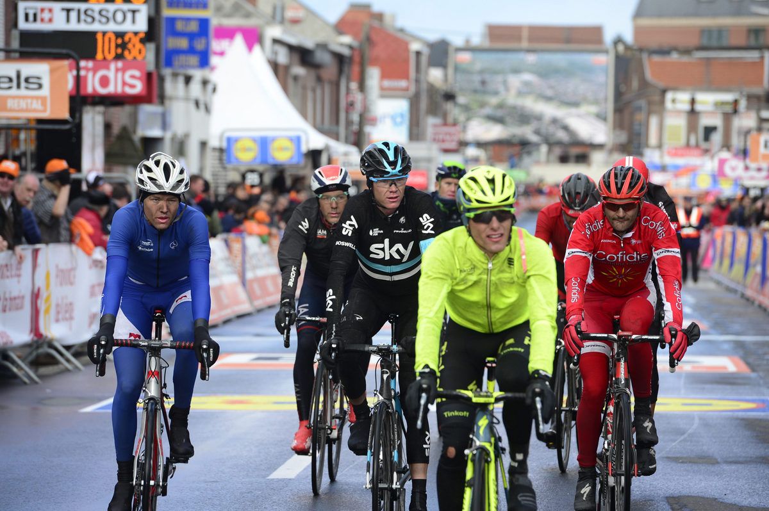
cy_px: 256
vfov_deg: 6.9
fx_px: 4269
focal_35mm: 200
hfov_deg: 10.3
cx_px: 384
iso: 200
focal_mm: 200
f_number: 6.3
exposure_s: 1/250
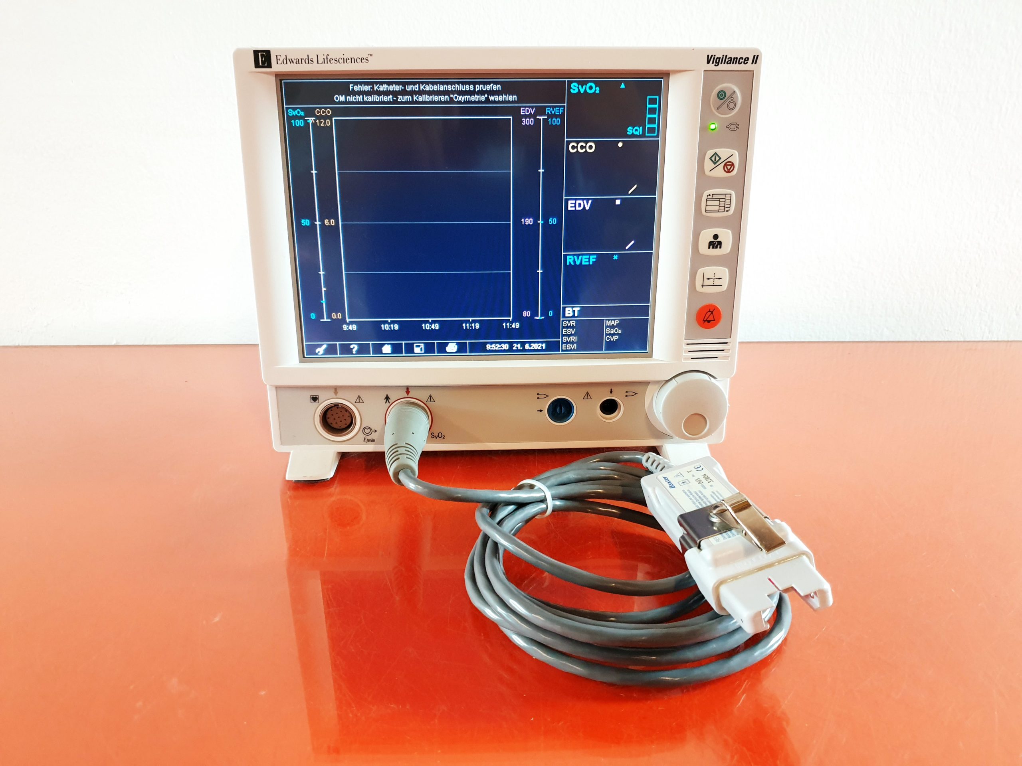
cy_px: 383
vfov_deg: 53.1
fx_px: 768
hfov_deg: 67.3
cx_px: 511
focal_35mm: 26
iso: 250
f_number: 1.5
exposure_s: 1/50
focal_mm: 4.3
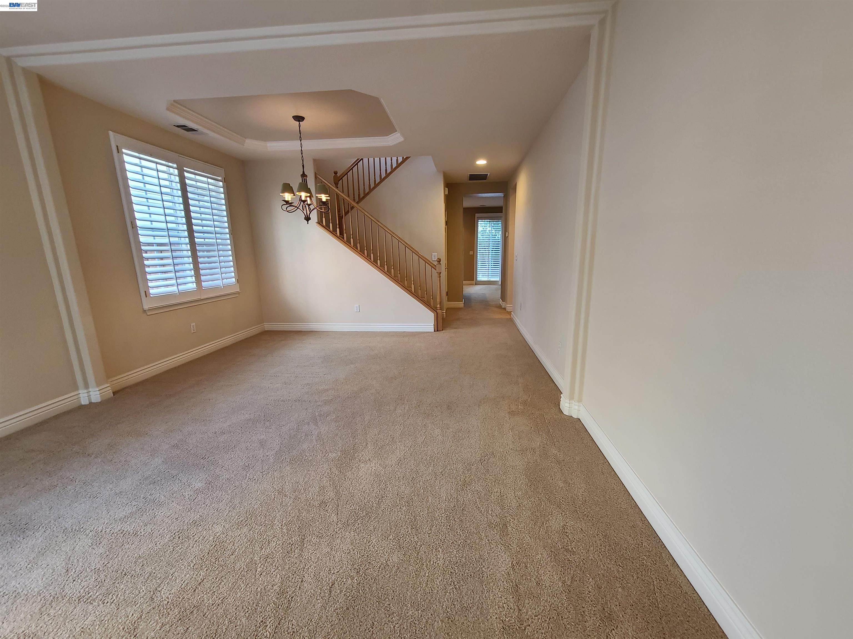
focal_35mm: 13
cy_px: 320
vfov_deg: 89.9
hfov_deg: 106.2
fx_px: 320
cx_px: 426
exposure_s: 1/59
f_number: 2.2
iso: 200
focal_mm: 2.2
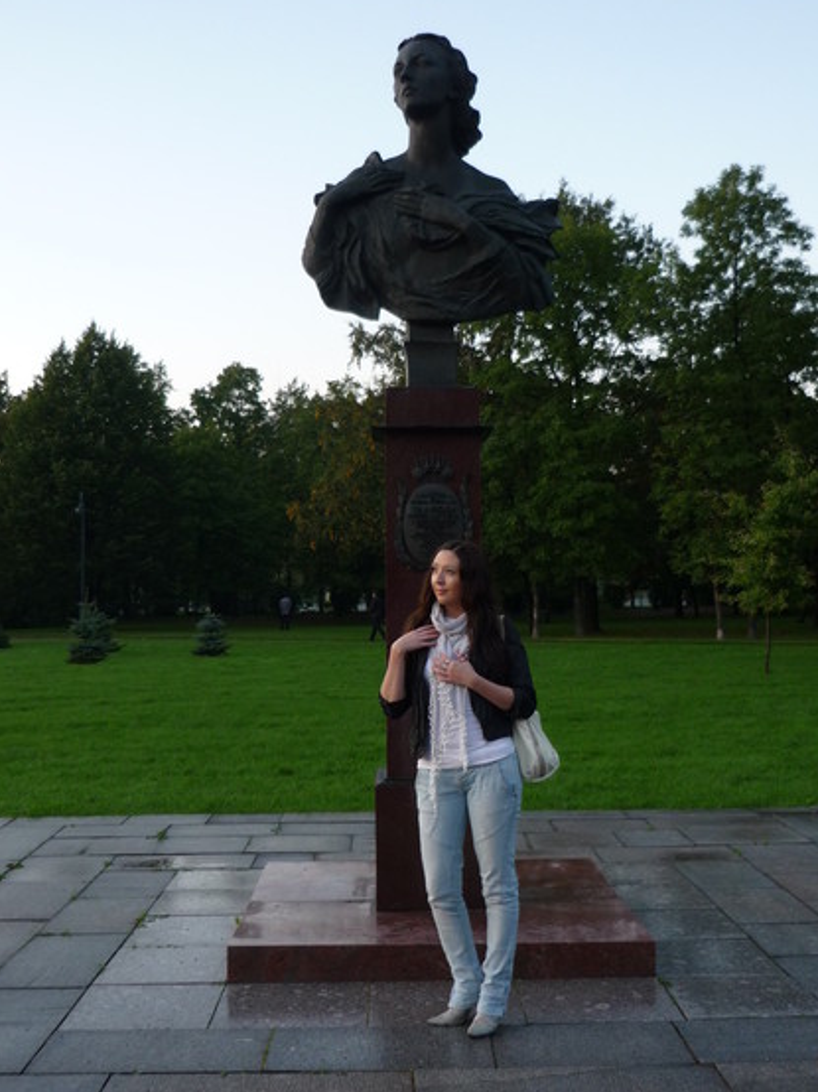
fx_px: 1230
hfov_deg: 36.8
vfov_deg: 47.9
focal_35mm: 39
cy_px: 564
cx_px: 428
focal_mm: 6
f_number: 2.9
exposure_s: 1/40
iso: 100
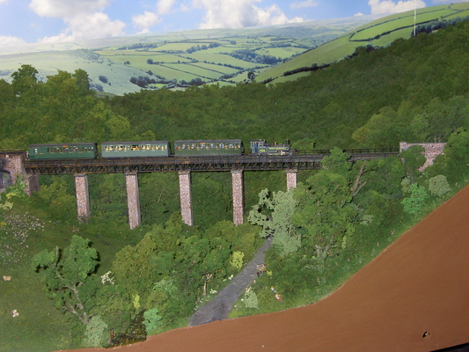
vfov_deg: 24.4
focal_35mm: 60
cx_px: 234
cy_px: 176
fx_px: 813
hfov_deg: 32.2
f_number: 3.8
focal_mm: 9.9
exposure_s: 1/80
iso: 100
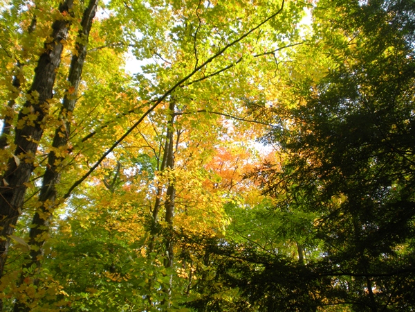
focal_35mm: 44
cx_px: 208
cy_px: 156
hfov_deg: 42.9
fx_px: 528
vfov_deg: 32.9
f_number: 4
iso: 64
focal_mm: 7.7
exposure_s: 1/170
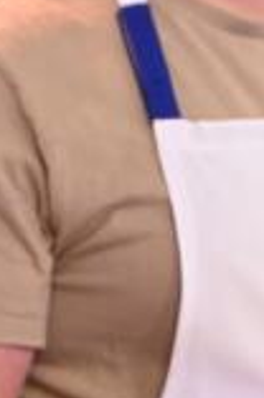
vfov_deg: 2.1
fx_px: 10827
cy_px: 89
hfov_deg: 1.4
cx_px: 10
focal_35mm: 980
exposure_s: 1/200
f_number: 4
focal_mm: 155
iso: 3200
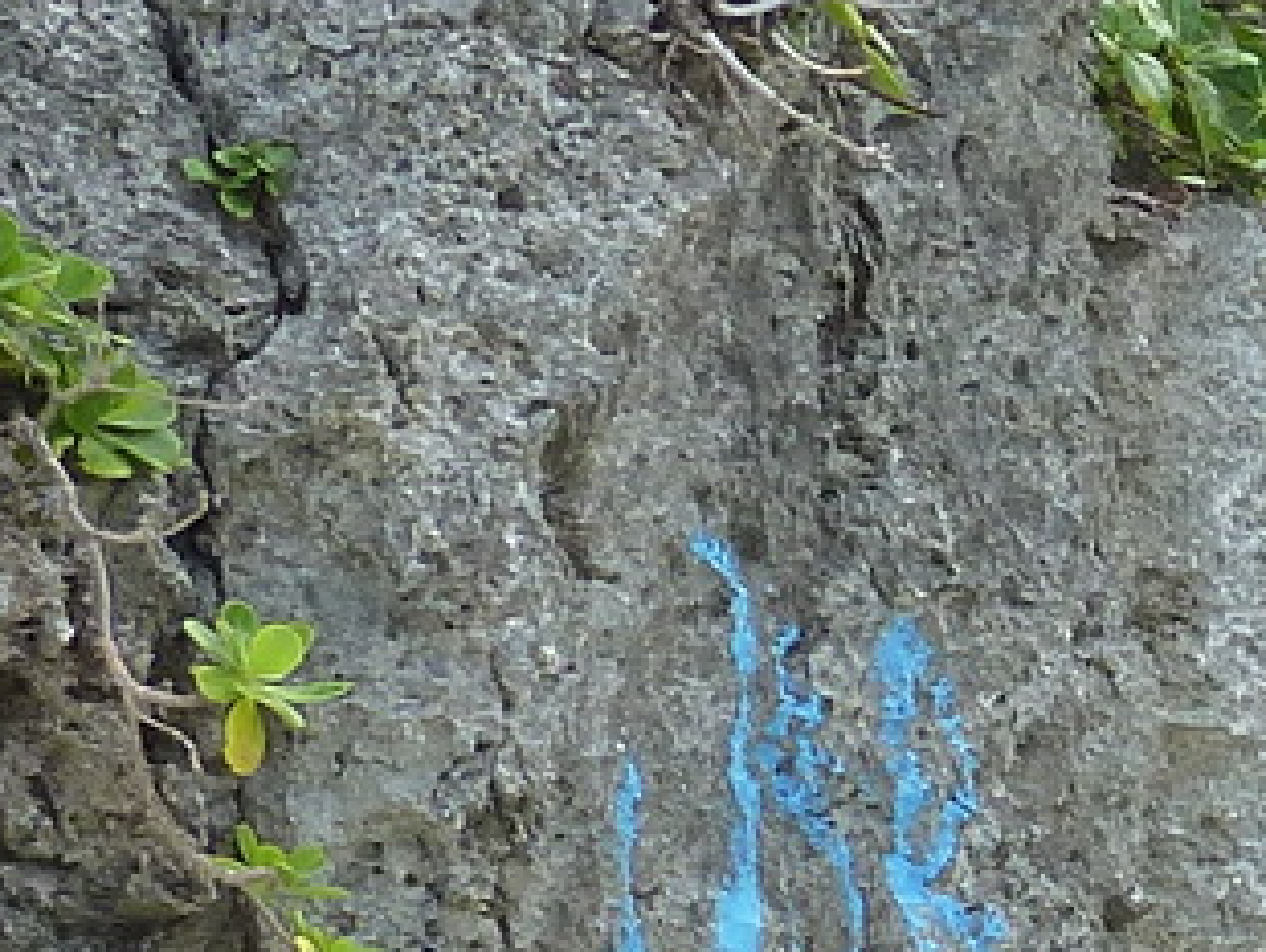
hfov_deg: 13.2
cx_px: 2552
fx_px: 4722
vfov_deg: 11.0
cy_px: 1532
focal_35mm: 129
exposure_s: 1/160
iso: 125
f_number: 4
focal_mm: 4.1
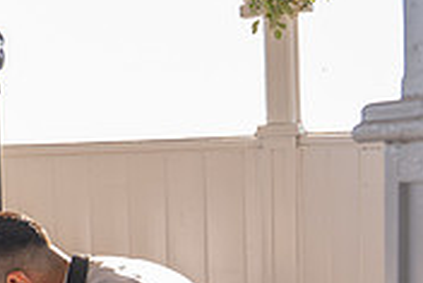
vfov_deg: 13.0
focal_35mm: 104
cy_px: 283
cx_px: -304
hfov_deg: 16.8
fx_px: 1224
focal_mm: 24
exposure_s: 1/100
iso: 100
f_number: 3.5
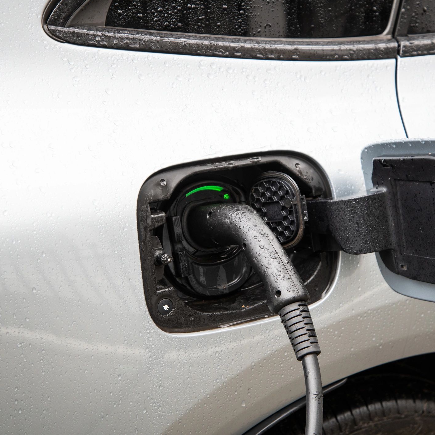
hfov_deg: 17.4
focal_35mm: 100
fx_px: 1422
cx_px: 253
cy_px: 217
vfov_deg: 17.4
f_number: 5.6
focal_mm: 78
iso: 400
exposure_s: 1/60
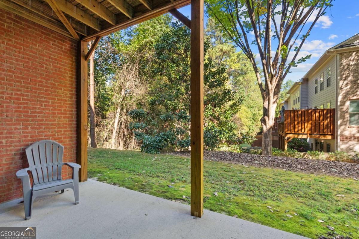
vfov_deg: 73.7
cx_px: 180
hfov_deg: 96.7
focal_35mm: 16
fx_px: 160
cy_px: 120
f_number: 6.3
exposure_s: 1/400
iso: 1250
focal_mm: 16
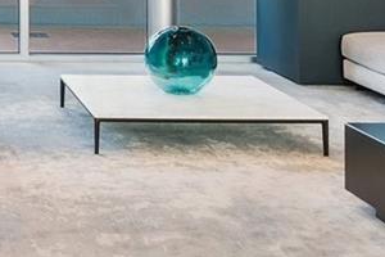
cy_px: -248
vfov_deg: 12.5
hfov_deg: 19.2
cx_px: -144
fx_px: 1032
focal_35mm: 97
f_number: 8
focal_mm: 18.1
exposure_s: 1/2
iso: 200
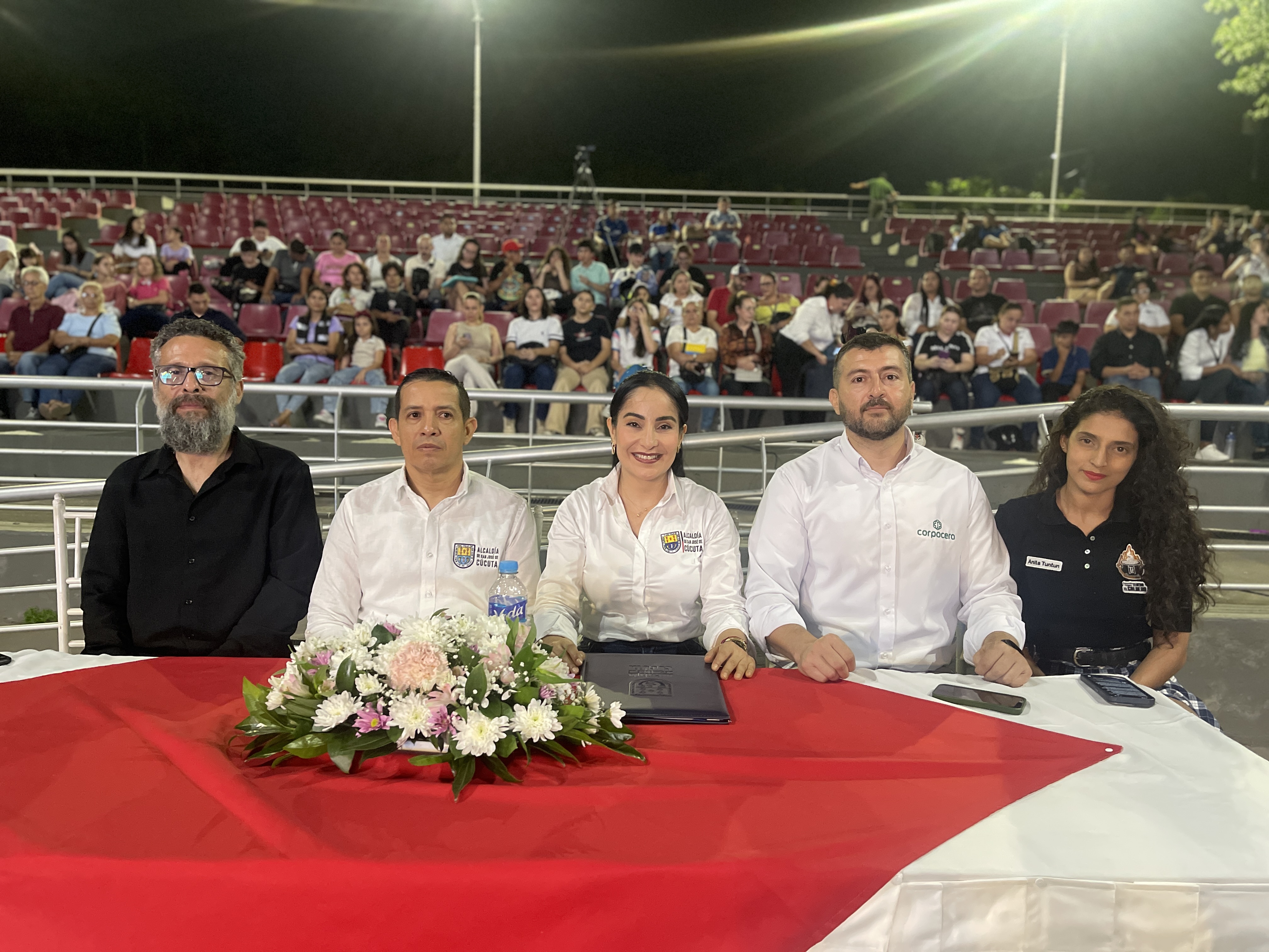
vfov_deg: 53.1
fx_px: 953
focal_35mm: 26
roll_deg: -1.2
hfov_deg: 67.3
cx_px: 634
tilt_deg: -6.3
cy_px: 476
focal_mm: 5.1
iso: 640
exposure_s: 1/40
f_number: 1.6
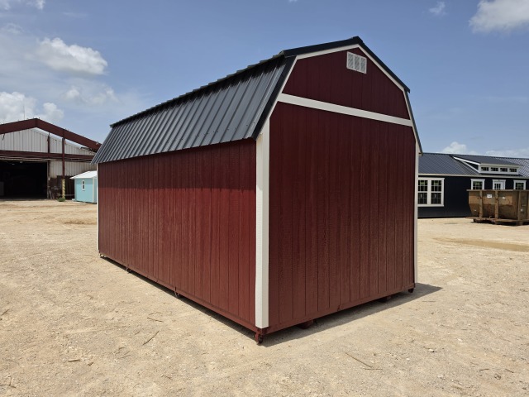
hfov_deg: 73.9
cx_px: 264
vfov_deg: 58.9
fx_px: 351
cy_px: 198
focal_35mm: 23
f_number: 1.4
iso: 40
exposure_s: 1/7939
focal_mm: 6.5
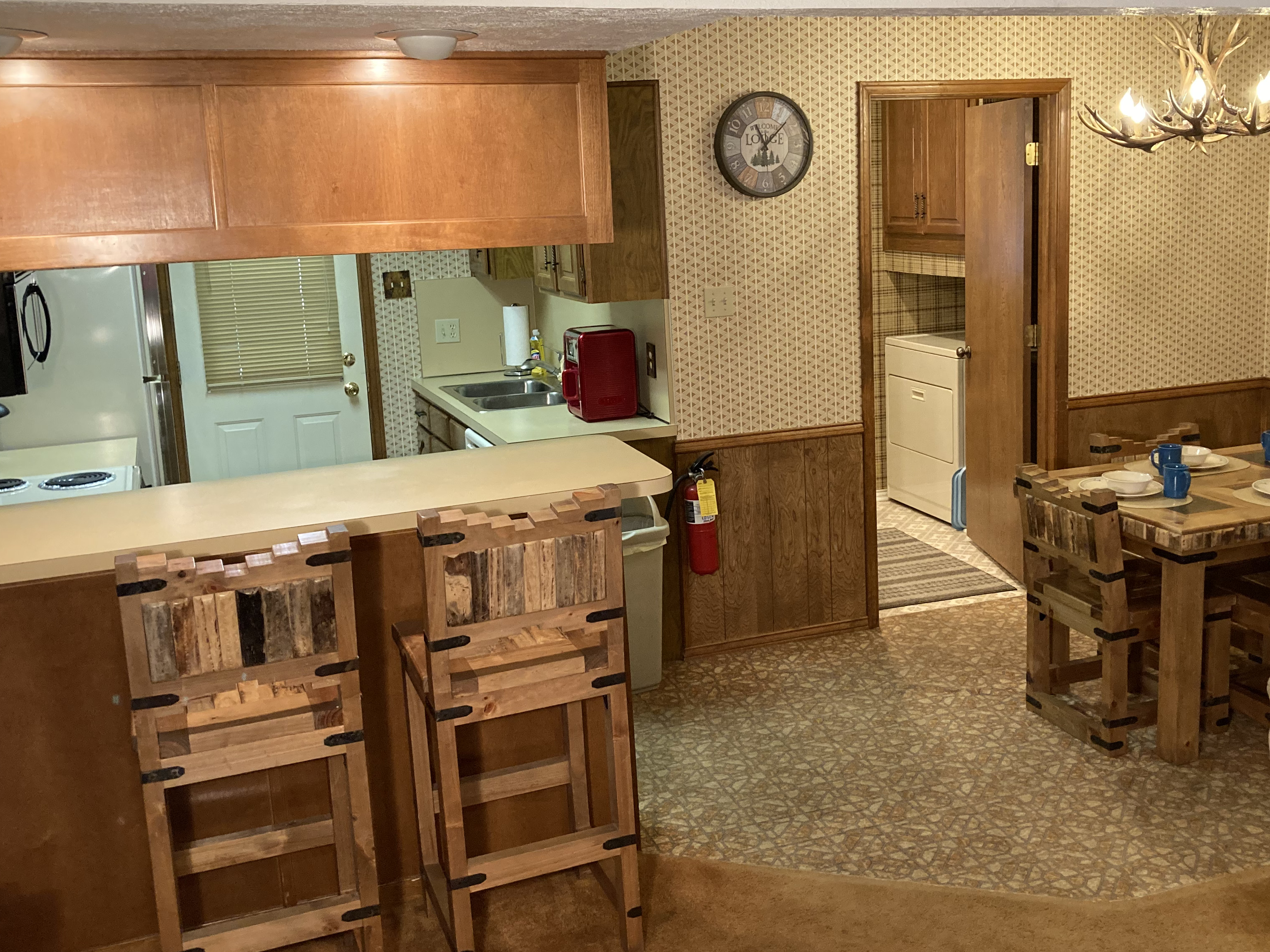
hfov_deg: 50.1
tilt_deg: -8.9
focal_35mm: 37
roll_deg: +1.9
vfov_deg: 38.6
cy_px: 421
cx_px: 701
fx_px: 1357
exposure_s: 1/60
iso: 160
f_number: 1.8
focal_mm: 3.99
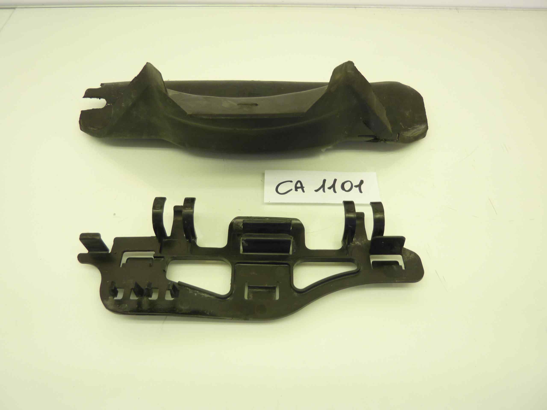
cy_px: 205
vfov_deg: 54.9
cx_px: 274
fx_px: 395
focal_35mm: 25
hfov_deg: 69.4
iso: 80
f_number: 3.3
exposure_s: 1/25
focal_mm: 4.1
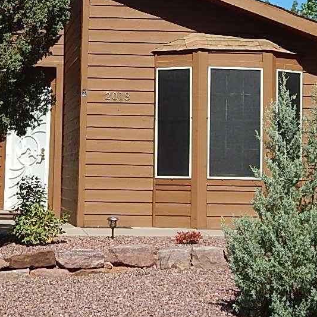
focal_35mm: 114
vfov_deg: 15.1
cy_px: 30
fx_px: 1181
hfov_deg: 15.3
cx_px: 121
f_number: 3.6
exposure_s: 1/1250
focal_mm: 7.7
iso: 125
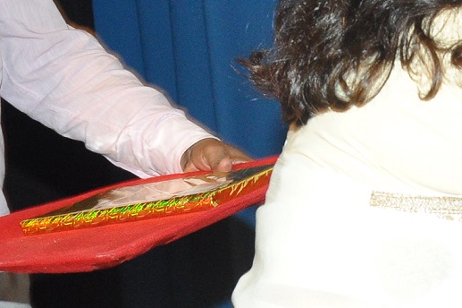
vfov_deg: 7.0
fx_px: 2501
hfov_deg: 9.8
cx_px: 906
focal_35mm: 195
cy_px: 133
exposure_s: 1/125
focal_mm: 32
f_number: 5.6
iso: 1250
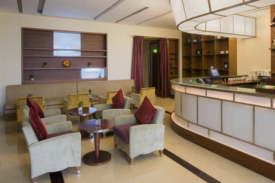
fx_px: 183
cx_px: 138
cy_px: 92
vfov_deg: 53.1
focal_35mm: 24
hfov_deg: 73.8
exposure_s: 6
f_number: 22
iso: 200
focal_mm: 24
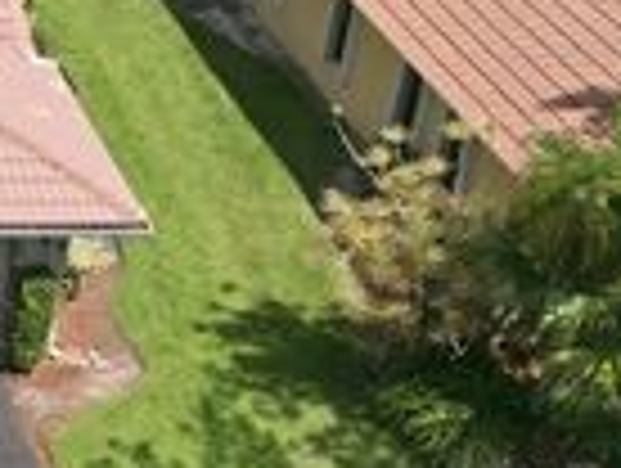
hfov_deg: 16.3
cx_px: -540
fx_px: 1761
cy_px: 74
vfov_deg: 15.0
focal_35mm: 98
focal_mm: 8.4
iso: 120
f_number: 2.8
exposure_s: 1/640
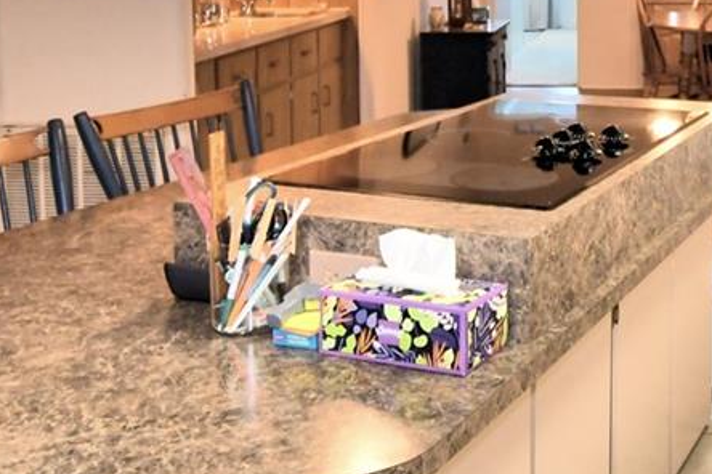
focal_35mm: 54
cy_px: 13
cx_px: 677
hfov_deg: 34.3
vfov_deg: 24.1
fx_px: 1068
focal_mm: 10
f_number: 4.5
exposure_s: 1/30
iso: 320
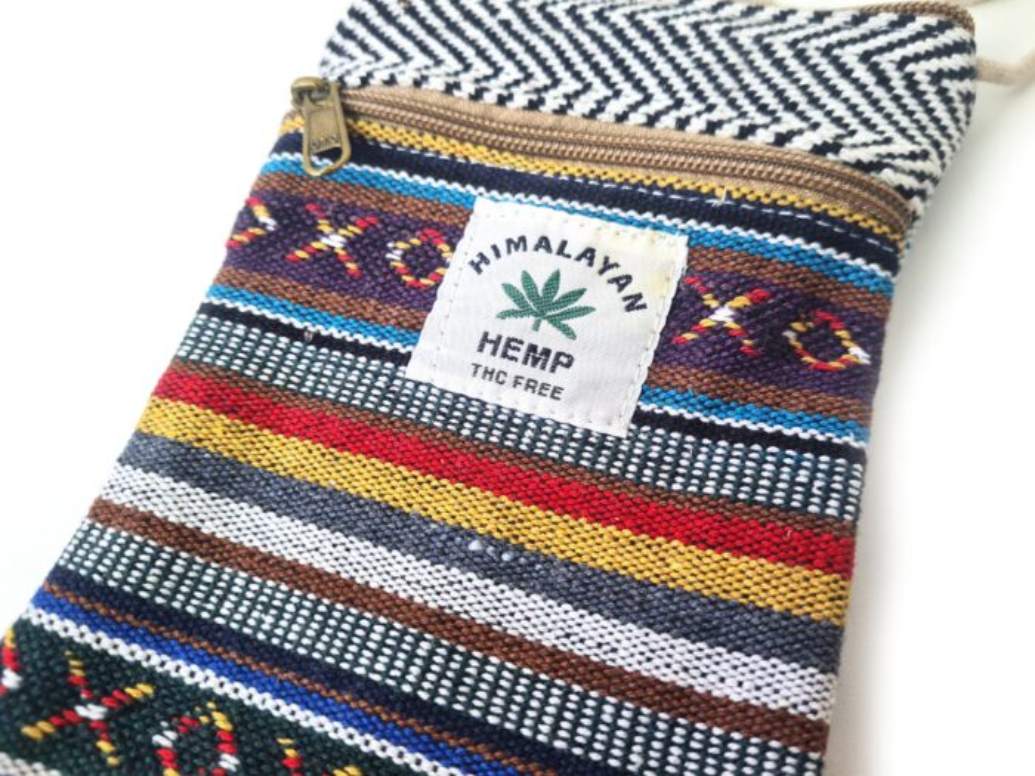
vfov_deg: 53.1
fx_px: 777
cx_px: 518
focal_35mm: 26
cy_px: 388
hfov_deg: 67.3
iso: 50
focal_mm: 5.4
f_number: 1.8
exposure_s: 1/172
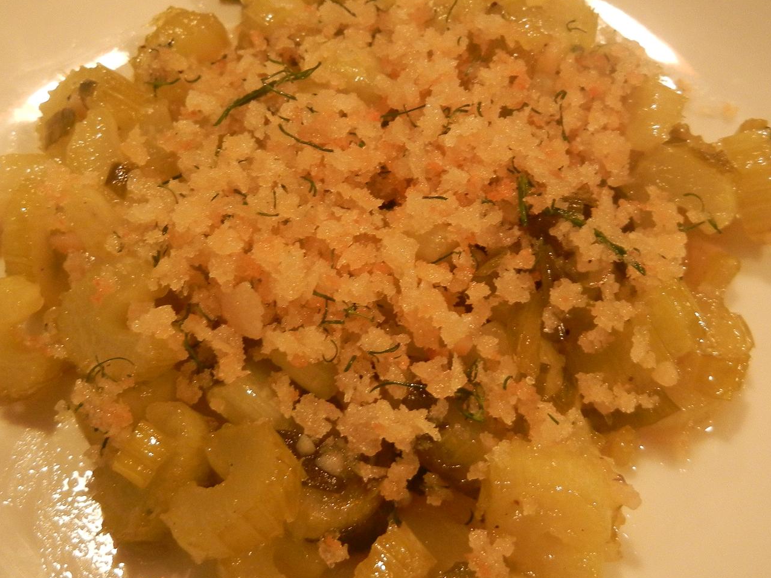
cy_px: 265
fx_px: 1047
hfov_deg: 40.4
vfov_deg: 30.8
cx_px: 390
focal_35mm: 47
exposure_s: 1/10.2
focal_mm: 5.4
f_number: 3.5
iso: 400
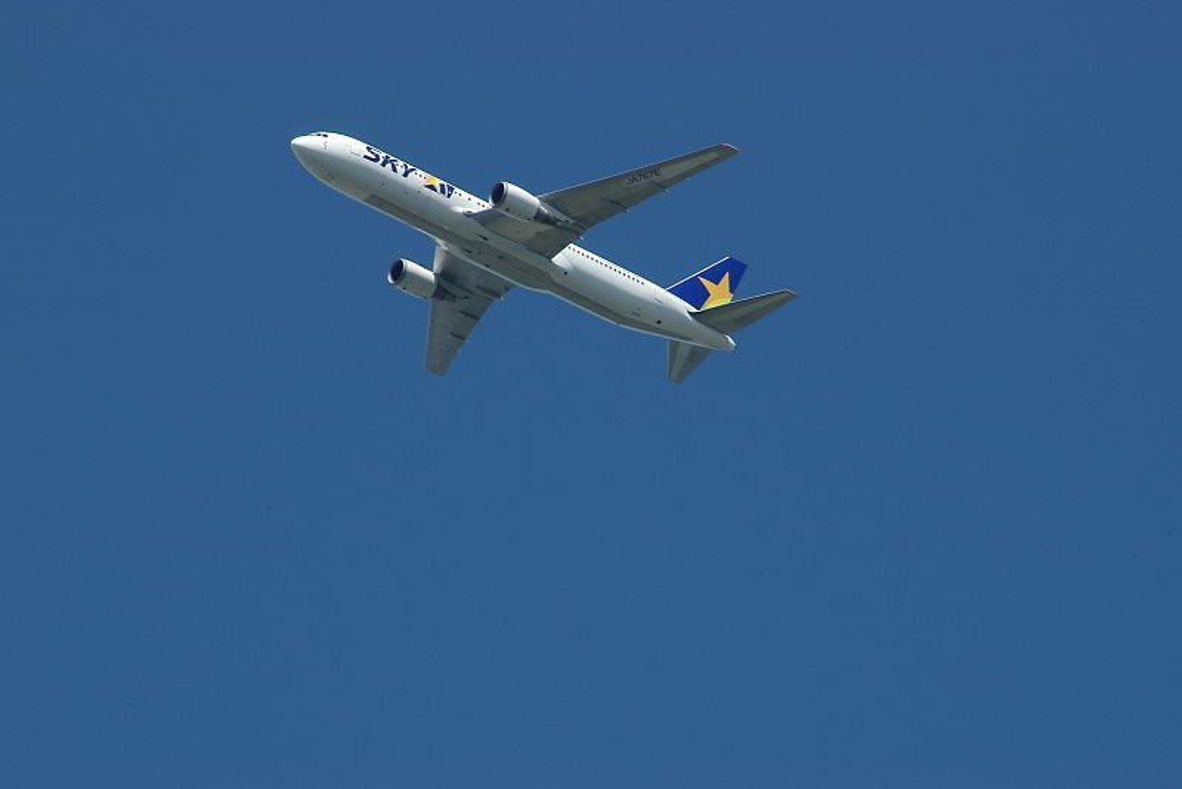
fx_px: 14780
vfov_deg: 3.1
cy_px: 394
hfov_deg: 4.6
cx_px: 591
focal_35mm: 450
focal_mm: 300
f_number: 8
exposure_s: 1/640
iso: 200
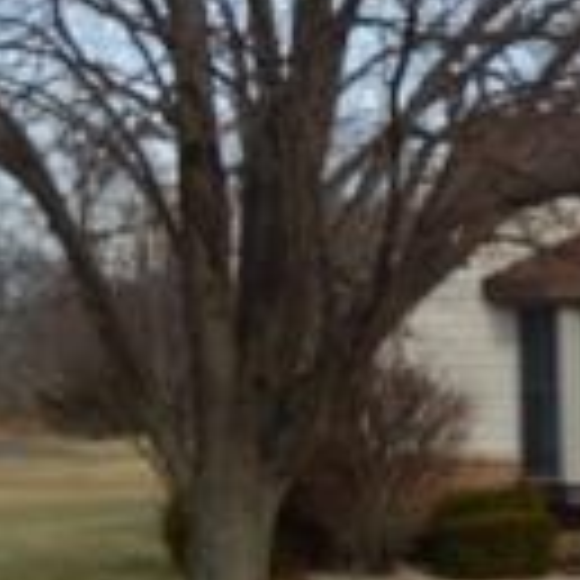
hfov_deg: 14.1
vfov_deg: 15.1
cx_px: 890
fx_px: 2180
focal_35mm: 115
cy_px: 355
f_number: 8
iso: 100
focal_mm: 26
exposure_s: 1/250
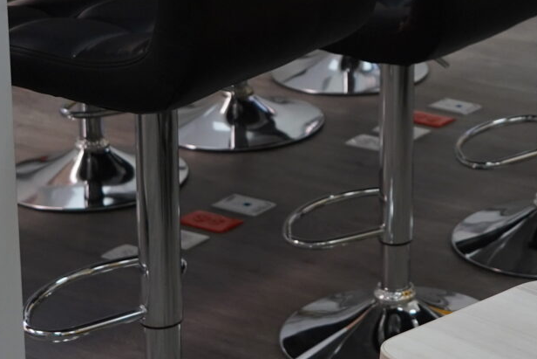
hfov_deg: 15.1
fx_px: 1984
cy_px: -146
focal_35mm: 133
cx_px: 578
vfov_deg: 10.1
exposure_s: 1/160
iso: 800
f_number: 4.5
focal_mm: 32
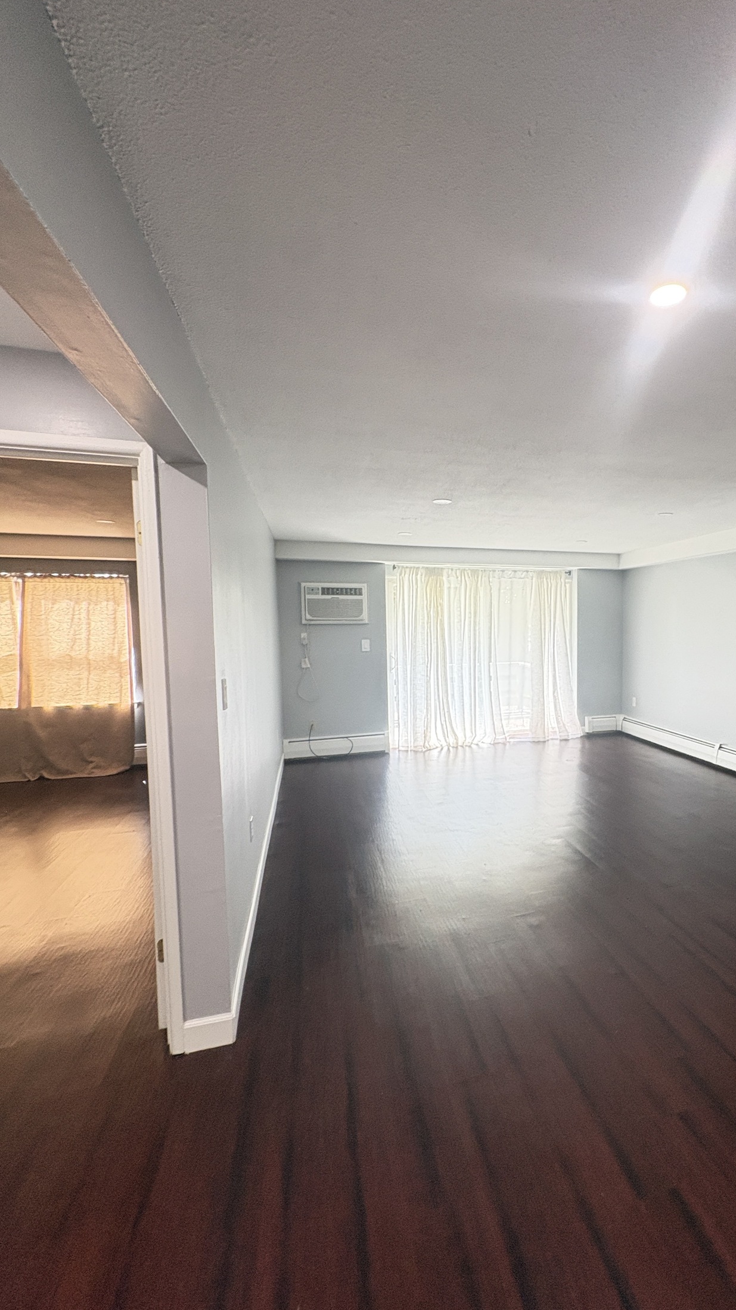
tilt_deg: -3.1
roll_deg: +0.4
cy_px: 660
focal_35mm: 16
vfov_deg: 99.4
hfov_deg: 64.9
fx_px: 555
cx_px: 505
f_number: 2.2
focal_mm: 2.22
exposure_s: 1/60
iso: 400
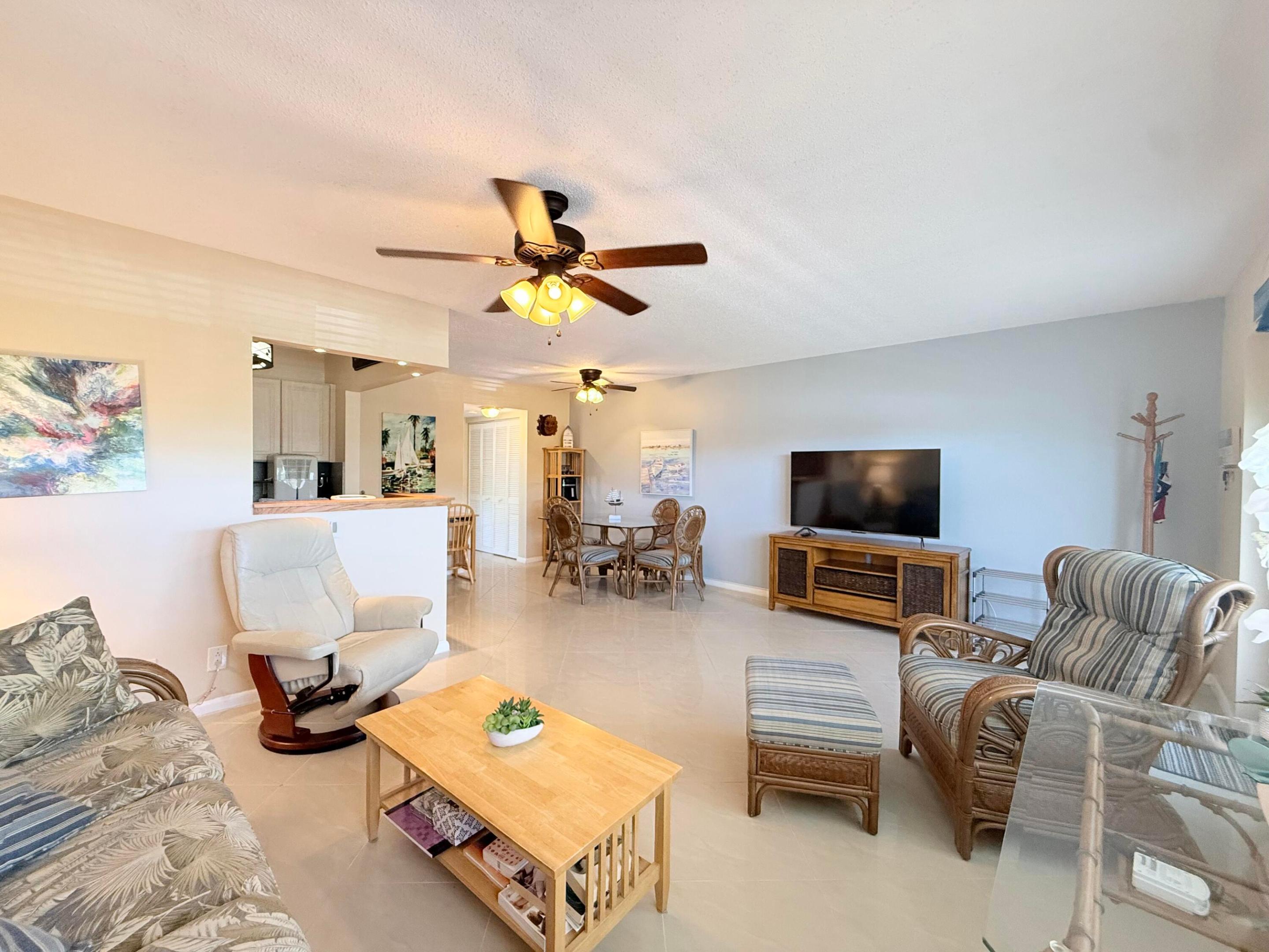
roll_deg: -0.7
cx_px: 634
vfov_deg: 85.7
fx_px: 513
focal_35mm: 14
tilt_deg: -0.3
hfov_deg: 102.1
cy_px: 476
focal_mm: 2.22
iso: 320
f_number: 2.2
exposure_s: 1/120
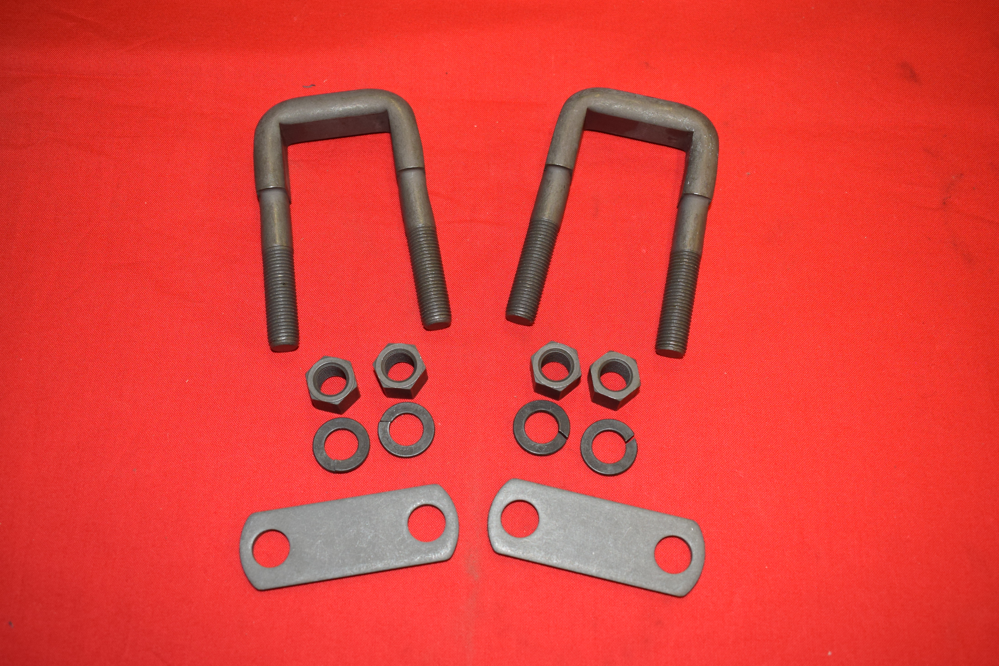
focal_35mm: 36
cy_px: 341
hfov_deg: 53.8
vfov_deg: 37.3
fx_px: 985
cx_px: 495
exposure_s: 1/125
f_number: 5
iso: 800
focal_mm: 23
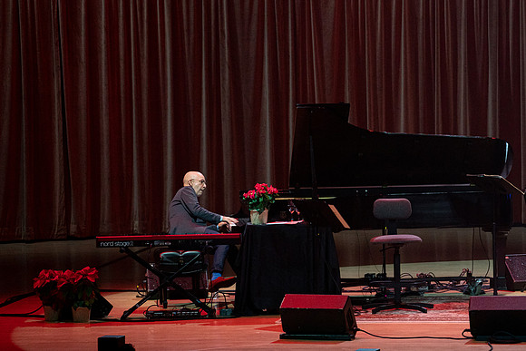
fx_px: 3671
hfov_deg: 8.2
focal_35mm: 251
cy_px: 167
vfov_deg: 5.5
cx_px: 326
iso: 2500
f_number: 6.3
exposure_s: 1/250
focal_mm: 200
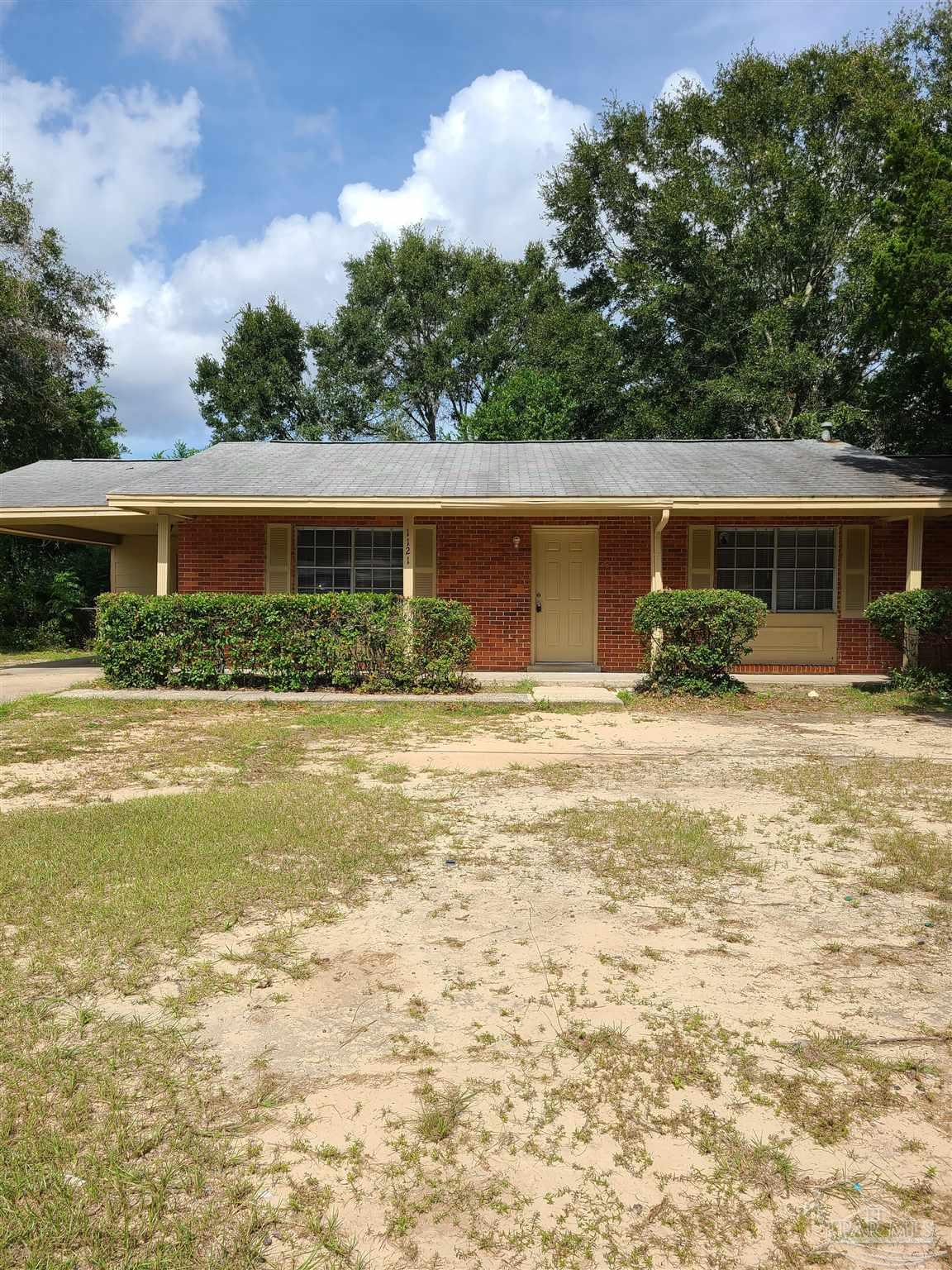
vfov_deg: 67.3
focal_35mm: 26
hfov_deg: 53.1
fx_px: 953
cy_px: 635
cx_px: 476
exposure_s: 1/2483
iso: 40
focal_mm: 5.4
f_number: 1.8
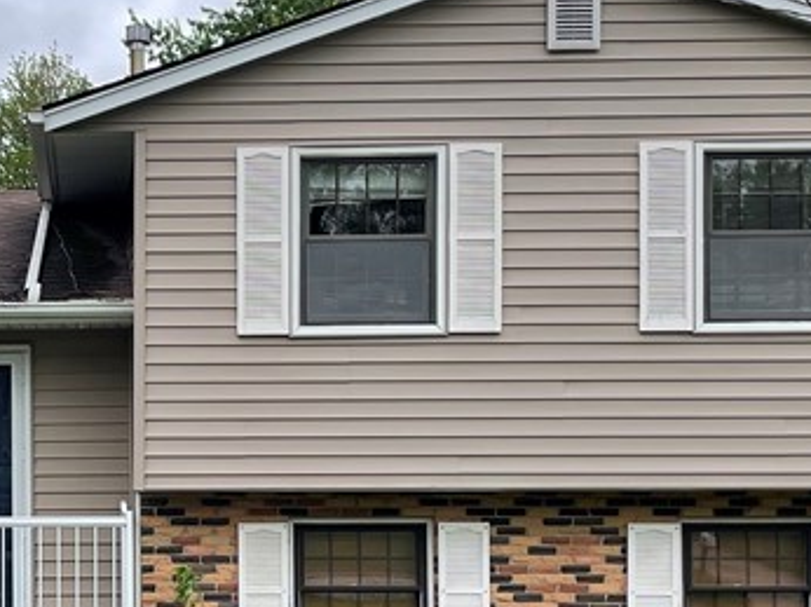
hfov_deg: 24.5
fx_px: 1803
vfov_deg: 19.0
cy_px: 457
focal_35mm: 77
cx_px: 56
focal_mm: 4.2
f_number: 1.6
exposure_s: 1/903
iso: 32
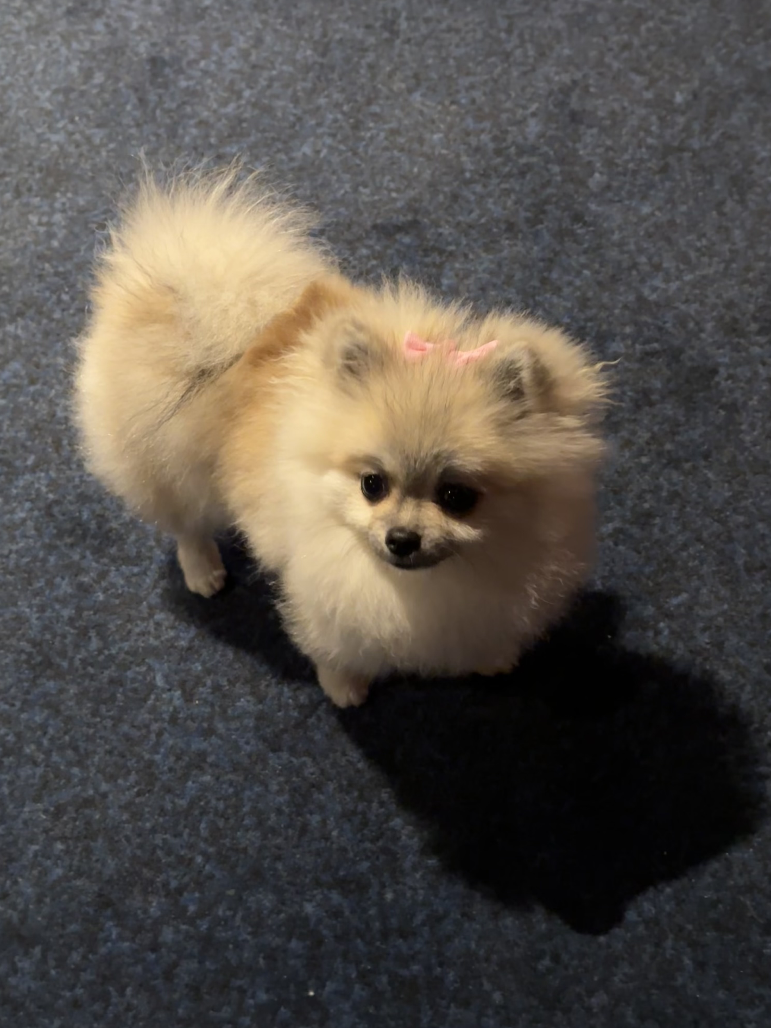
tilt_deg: -54.6
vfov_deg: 38.9
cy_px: 523
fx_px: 1455
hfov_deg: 29.7
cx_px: 393
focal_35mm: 49
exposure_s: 1/25
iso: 640
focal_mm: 6.86
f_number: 1.78
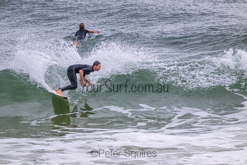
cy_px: 82
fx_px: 5490
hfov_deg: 2.6
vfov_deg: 1.7
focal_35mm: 800
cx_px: 124
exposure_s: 1/2000
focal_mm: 800
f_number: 11
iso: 5000
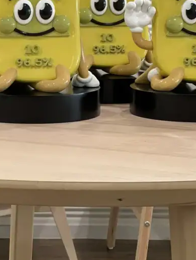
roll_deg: +0.2
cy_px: 13
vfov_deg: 12.8
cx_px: 68
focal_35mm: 153
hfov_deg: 9.7
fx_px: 1154
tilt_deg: -2.5
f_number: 2.8
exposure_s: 1/33
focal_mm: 9
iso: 320
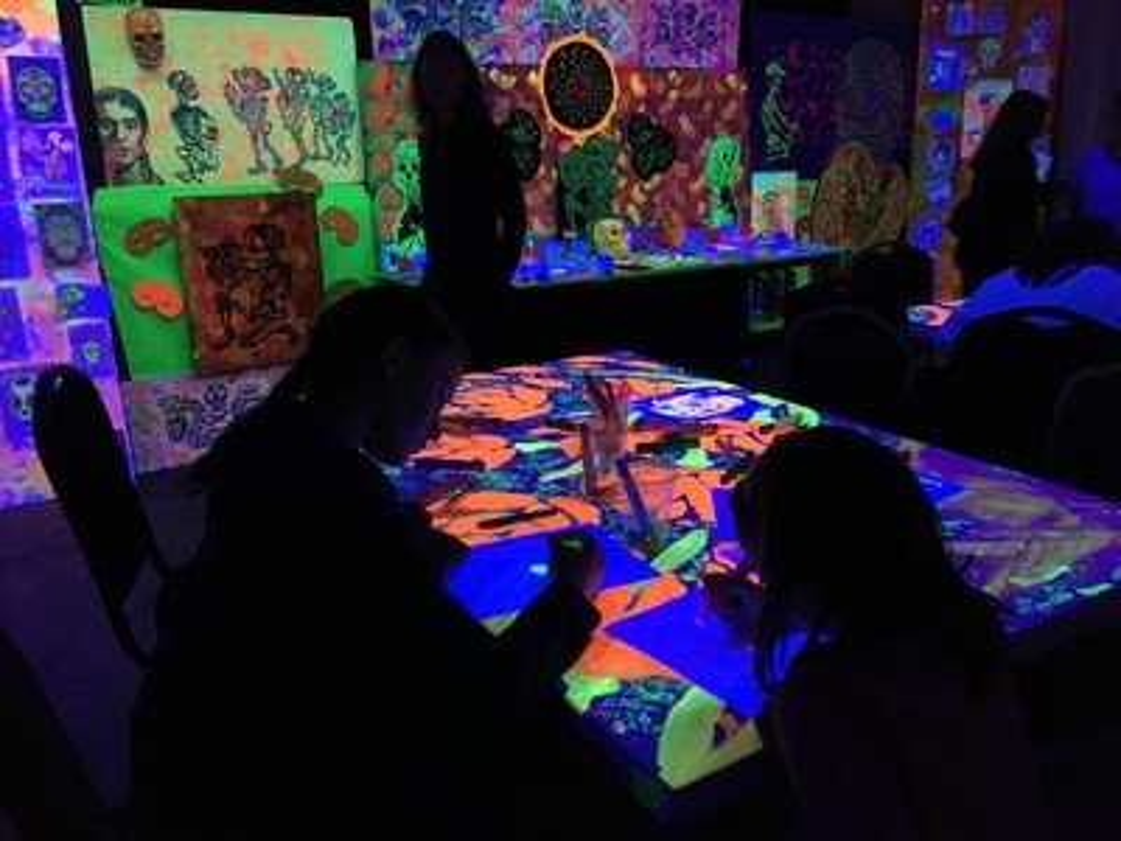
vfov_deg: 48.2
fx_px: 939
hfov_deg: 61.7
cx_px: 560
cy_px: 420
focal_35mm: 29
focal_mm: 4.15
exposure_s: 1/15
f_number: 2.2
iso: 320
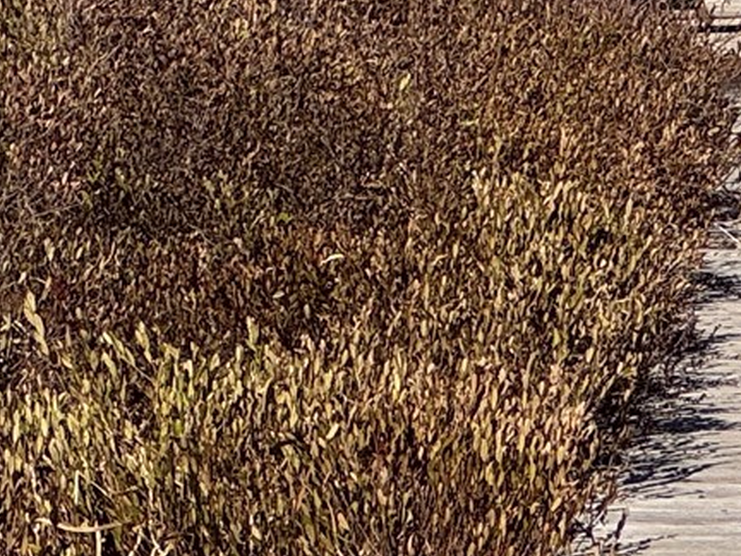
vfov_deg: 4.0
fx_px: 7813
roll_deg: +1.5
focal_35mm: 365
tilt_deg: +1.1
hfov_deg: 5.4
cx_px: 244
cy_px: -456
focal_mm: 9
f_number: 2.8
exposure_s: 1/1233
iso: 25
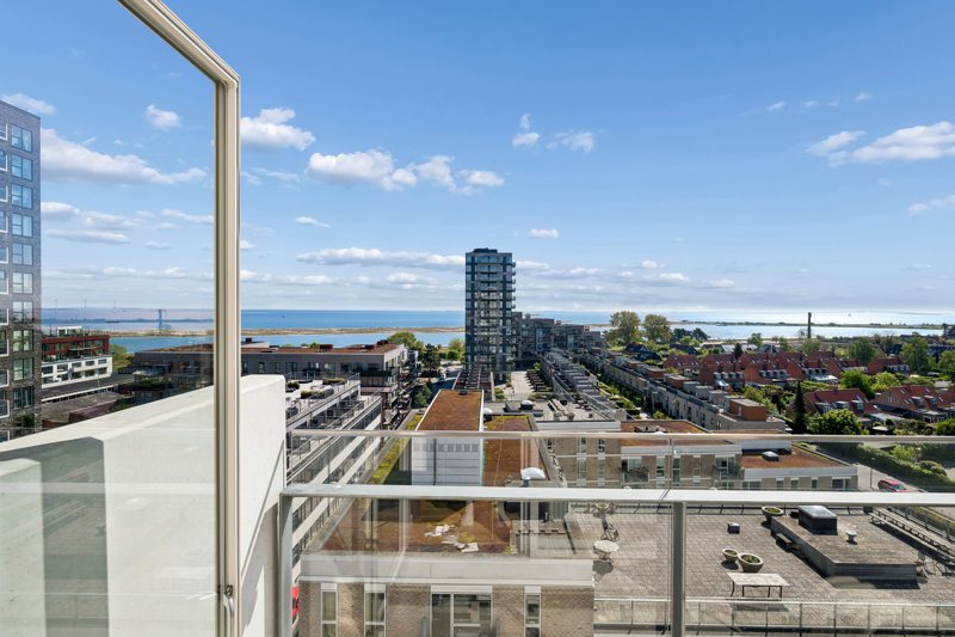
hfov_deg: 90.0
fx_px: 477
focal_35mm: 18
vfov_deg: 67.4
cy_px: 318
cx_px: 478
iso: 160
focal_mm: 18
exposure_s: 1/400
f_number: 11
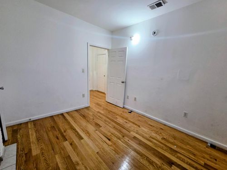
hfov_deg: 106.2
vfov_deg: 89.9
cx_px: 114
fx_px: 85
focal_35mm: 13
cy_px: 85
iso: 320
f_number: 2.2
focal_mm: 2.2
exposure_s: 1/60
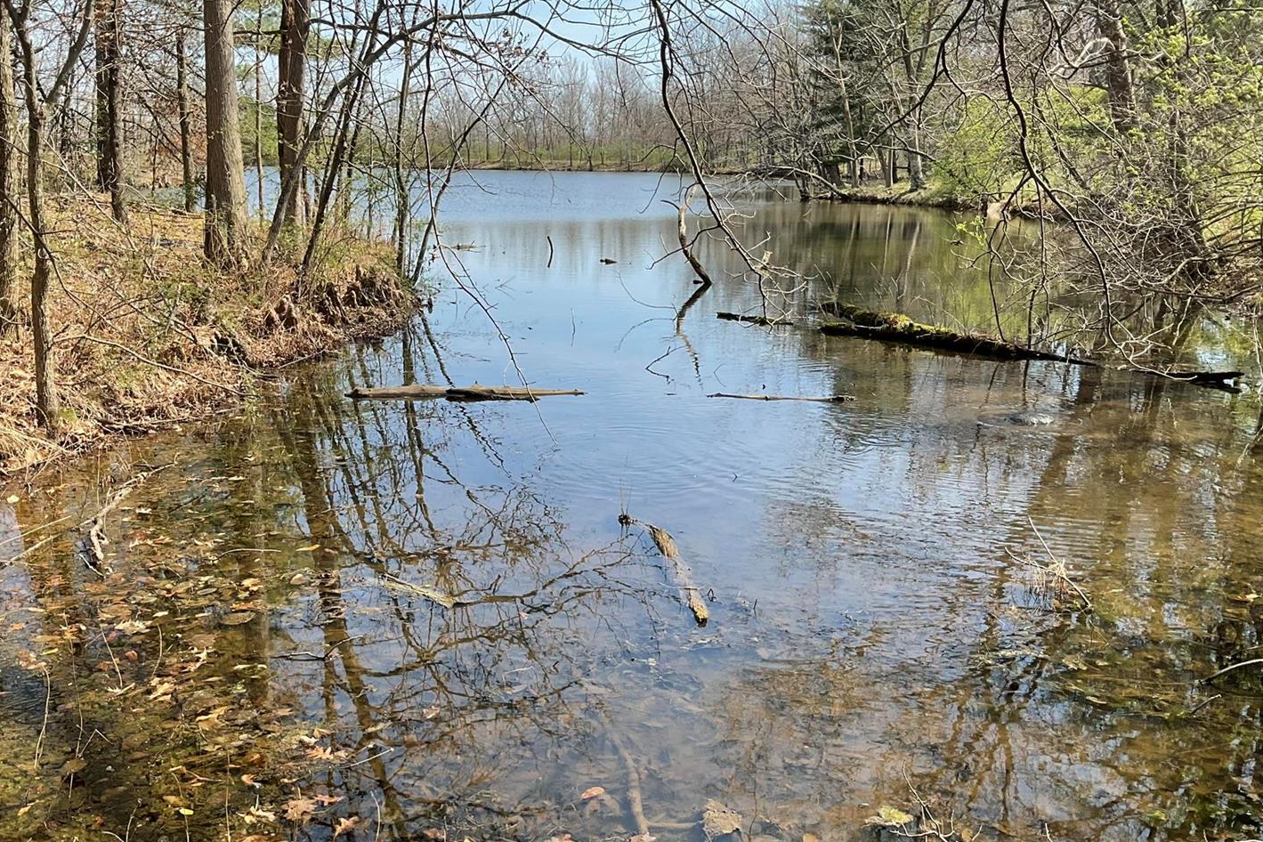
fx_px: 1193
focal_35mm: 34
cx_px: 620
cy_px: 411
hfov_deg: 55.8
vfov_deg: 38.9
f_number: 1.8
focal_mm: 3
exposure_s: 1/792
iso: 16
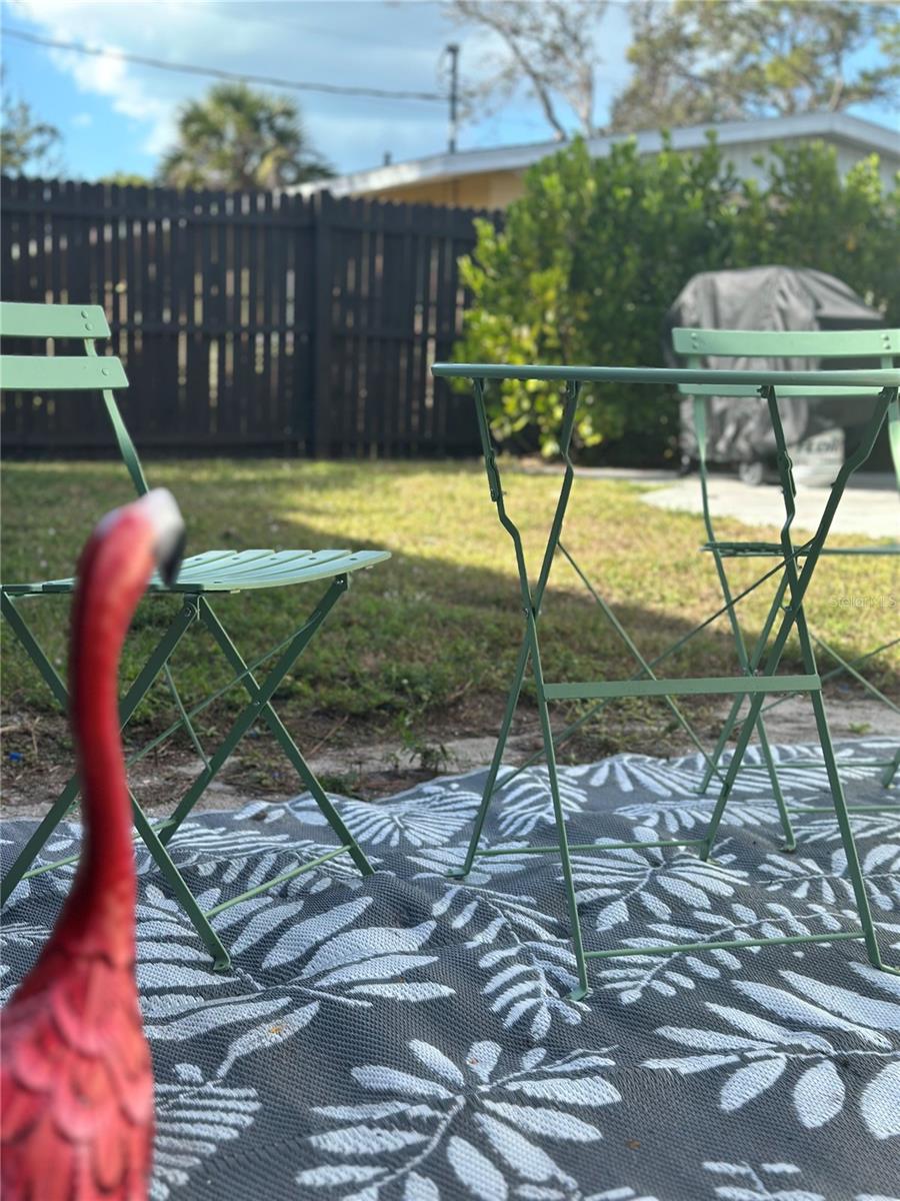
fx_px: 1664
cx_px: 450
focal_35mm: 48
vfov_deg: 39.7
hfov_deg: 30.3
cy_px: 600
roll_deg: -2.8
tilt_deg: -7.7
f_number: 1.78
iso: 80
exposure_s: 1/1212
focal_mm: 6.86
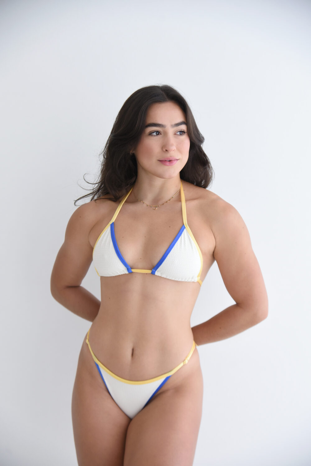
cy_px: 233
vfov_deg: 30.5
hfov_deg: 20.6
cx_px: 156
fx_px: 854
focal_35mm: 66
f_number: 4
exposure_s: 1/250
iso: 800
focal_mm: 66
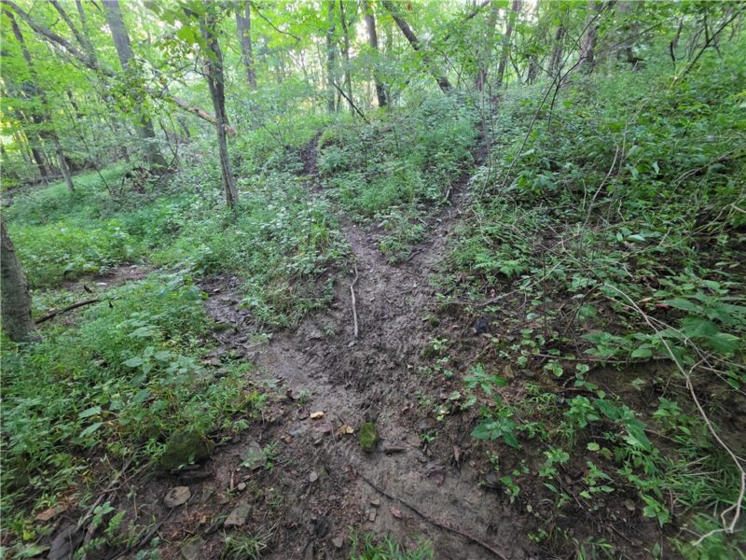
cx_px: 373
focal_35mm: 13
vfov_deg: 89.9
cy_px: 280
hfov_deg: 106.2
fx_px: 280
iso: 640
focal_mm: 2.2
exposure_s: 1/60
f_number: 1.9
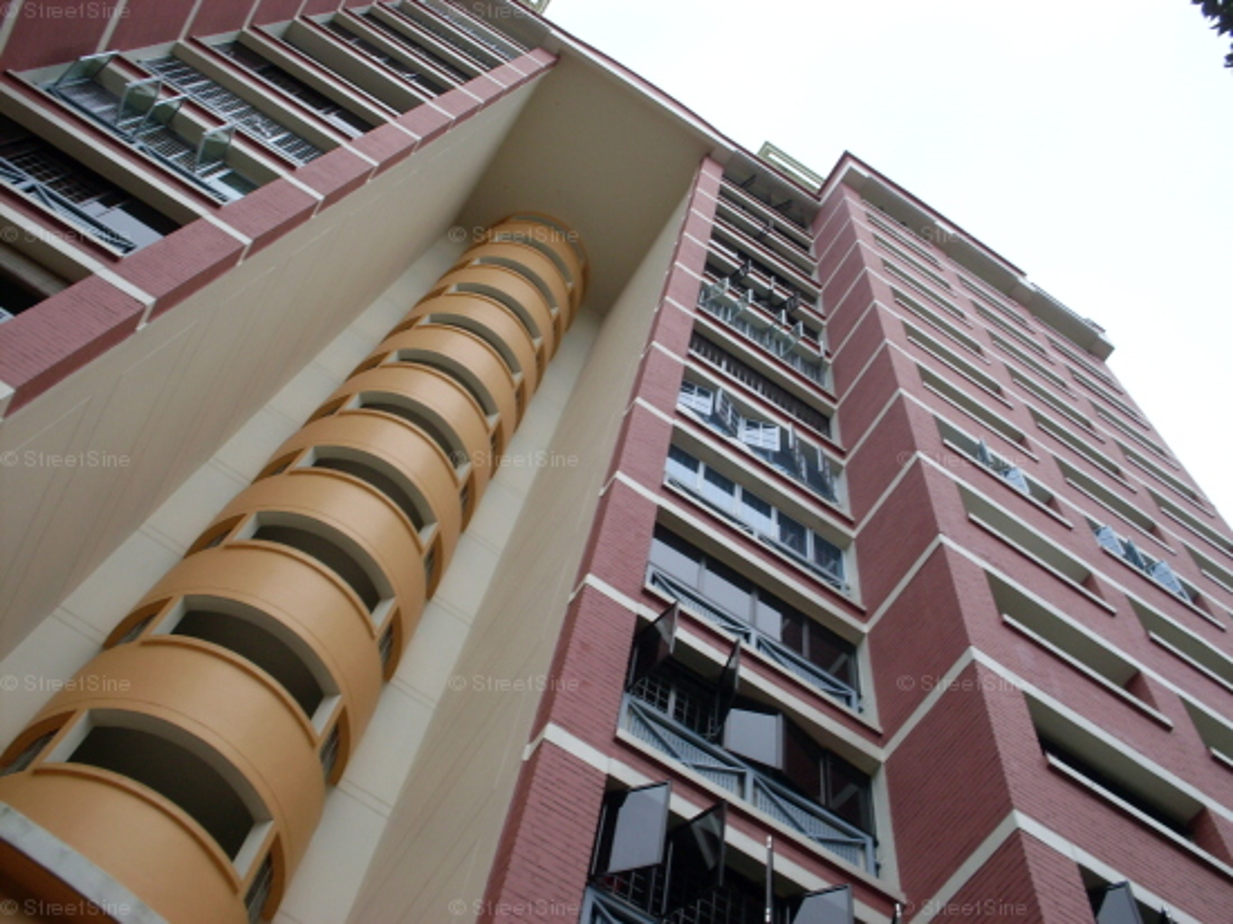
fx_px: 1353
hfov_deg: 49.0
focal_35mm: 38
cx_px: 616
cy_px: 462
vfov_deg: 37.7
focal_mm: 6.3
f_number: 8.4
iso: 80
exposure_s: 1/90
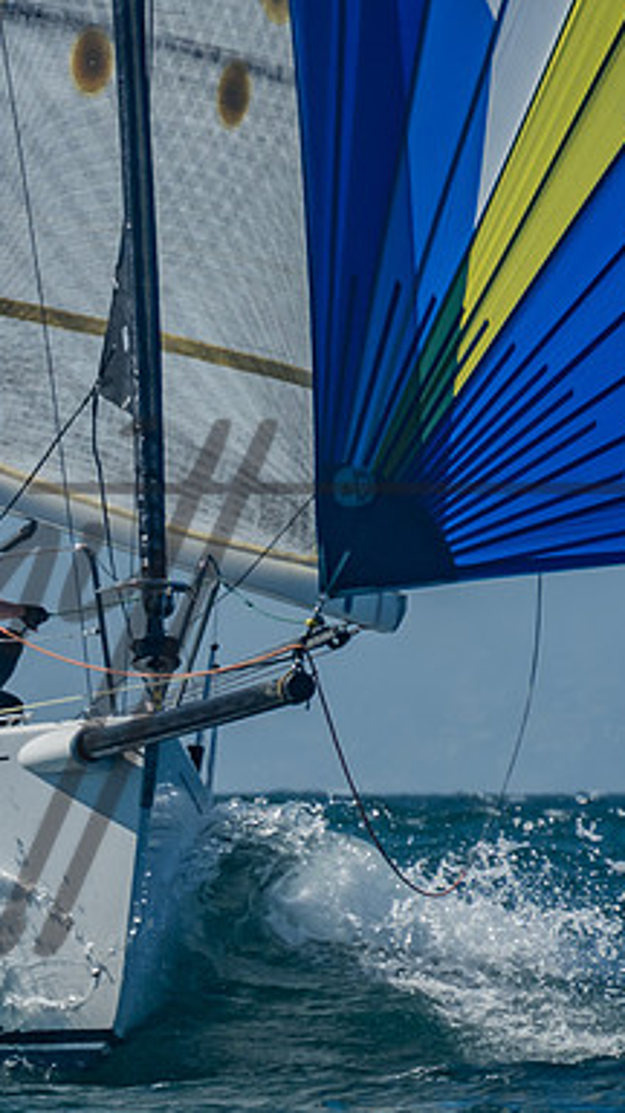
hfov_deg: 2.1
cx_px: -907
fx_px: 16827
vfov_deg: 3.8
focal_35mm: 570
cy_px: 963
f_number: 6.3
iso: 160
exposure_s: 1/1000
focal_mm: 160
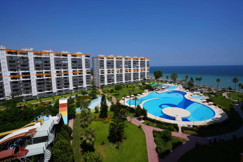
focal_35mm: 17
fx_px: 115
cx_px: 122
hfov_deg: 93.3
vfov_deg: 70.4
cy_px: 81
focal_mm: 17
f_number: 10
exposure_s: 1/320
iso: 100
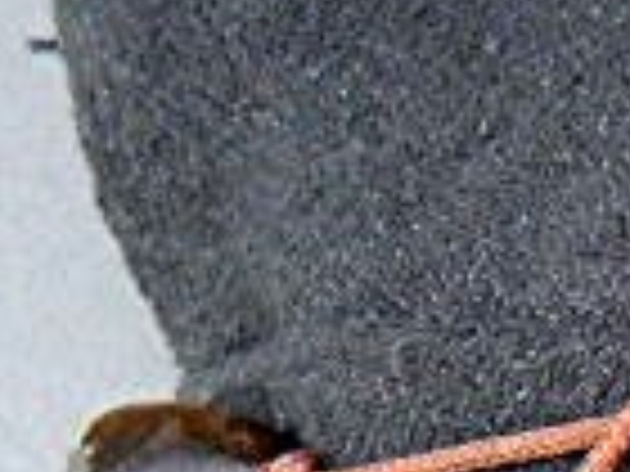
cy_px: 809
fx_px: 4313
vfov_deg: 6.2
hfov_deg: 8.1
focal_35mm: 237
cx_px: 1040
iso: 800
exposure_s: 1/30
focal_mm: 9.3
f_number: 3.9
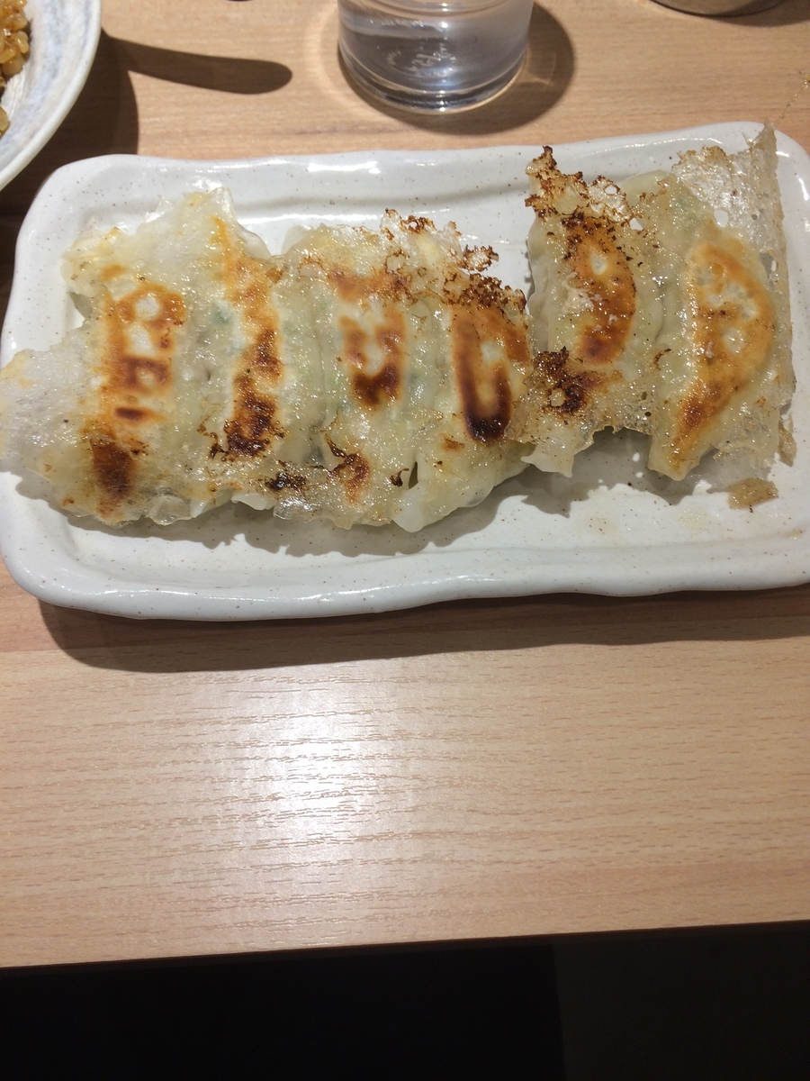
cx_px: 405
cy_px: 540
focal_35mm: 29
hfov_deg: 48.2
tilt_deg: -64.5
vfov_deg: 61.7
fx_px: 905
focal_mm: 4.15
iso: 32
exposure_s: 1/60
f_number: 2.2
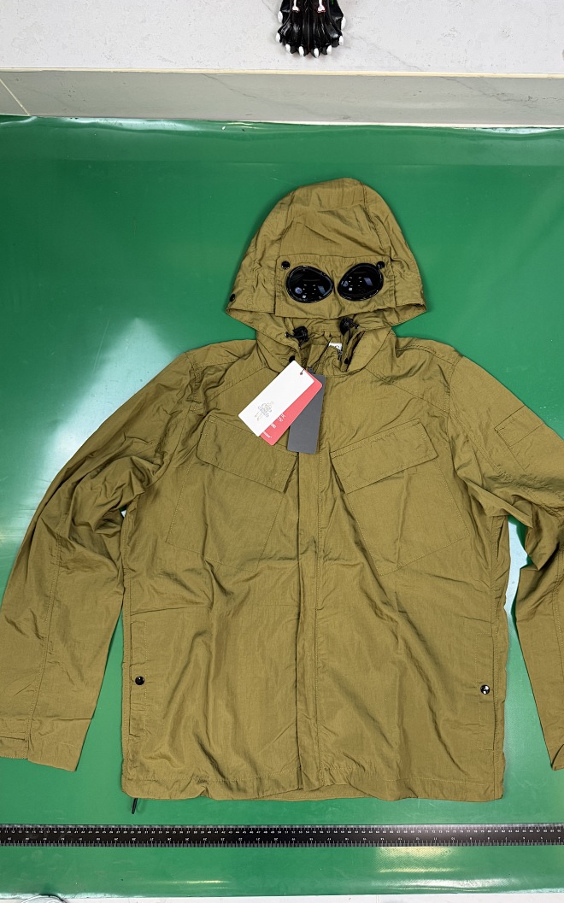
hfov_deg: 47.3
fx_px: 640
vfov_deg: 70.4
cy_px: 446
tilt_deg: -84.8
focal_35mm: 26
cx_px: 332
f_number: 1.78
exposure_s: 1/121
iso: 160
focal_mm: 6.76
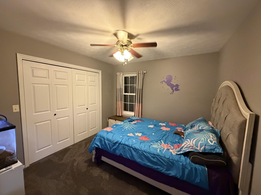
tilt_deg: -4.5
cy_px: 98
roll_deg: -0.9
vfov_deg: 85.7
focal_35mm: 14
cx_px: 130
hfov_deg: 102.1
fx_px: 106
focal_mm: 2.22
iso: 1000
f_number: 2.2
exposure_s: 1/60
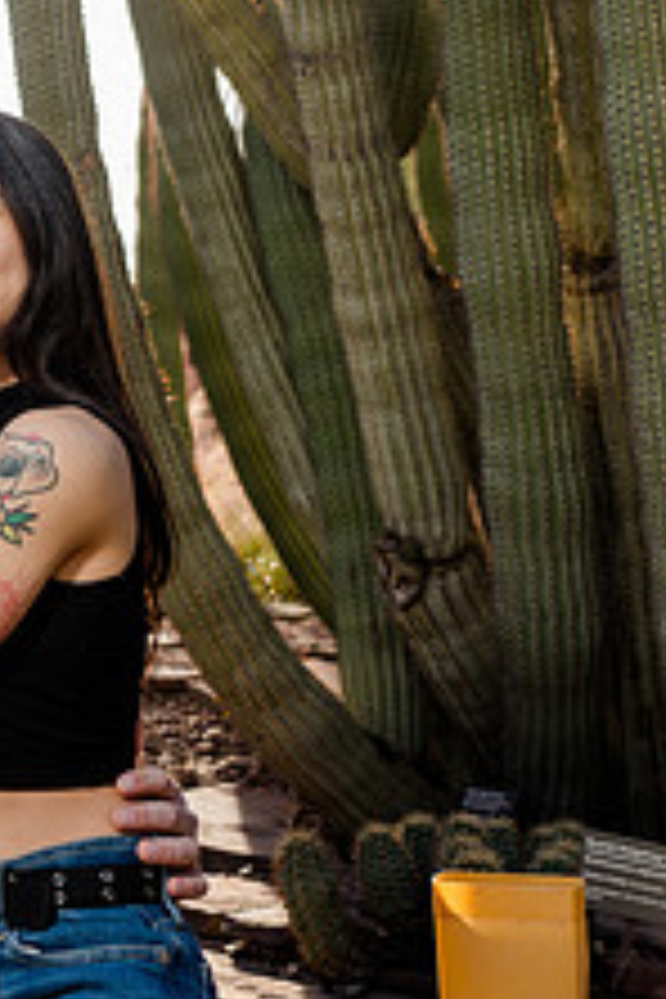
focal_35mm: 67
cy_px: 333
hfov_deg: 19.7
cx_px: 4
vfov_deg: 29.9
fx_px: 1859
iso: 50
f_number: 4
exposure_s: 1/200
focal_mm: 33
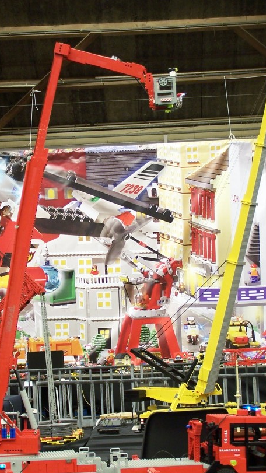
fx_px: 1104
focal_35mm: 88
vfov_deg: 24.2
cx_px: 114
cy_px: 279
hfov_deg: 13.7
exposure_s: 1/2
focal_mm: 10.7
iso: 80
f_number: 3.2
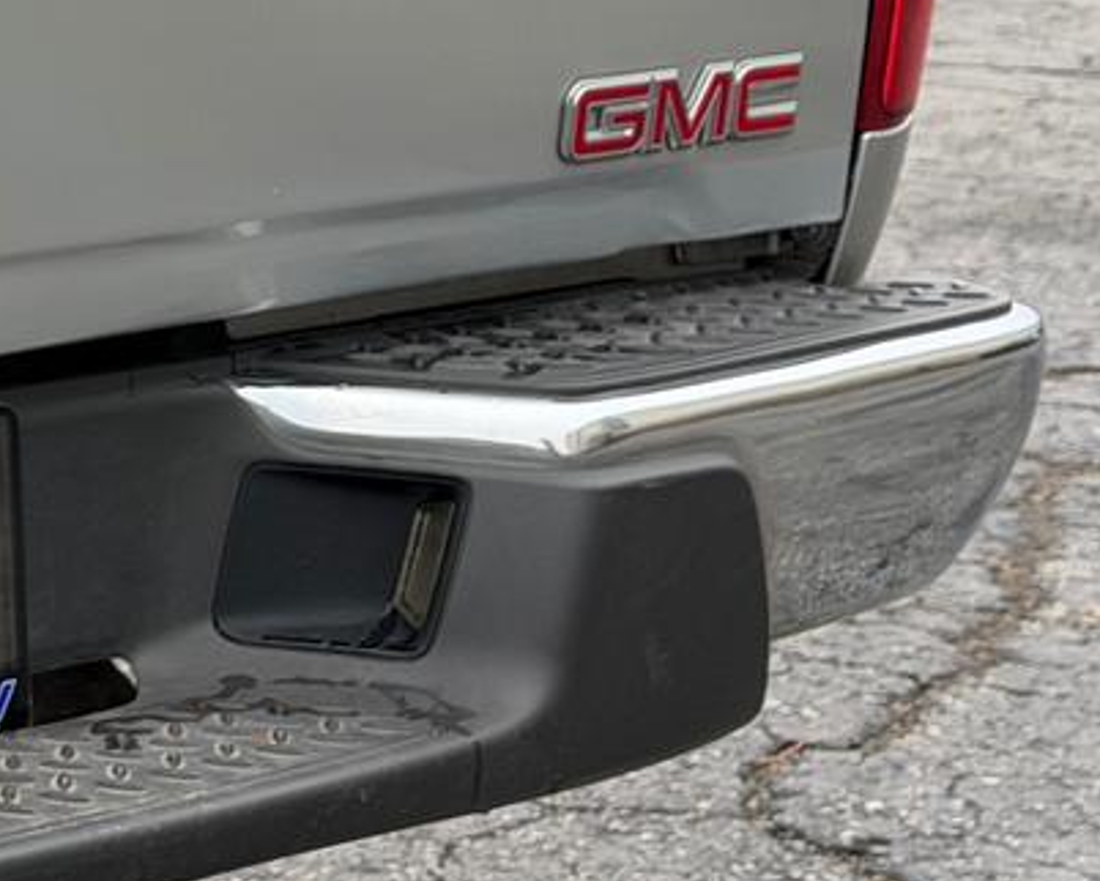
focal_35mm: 149
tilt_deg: -5.6
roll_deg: +0.7
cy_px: 44
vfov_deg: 10.3
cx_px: -536
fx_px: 4853
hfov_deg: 12.3
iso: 64
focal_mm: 6.76
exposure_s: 1/561
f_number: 1.78
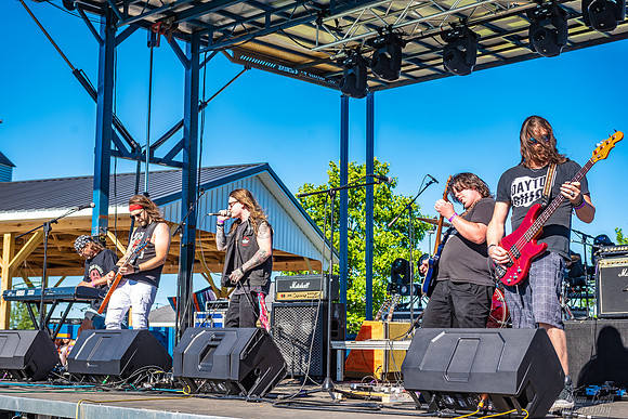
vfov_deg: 26.0
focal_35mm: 52
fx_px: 907
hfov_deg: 38.2
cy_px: 210
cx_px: 314
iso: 100
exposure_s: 1/250
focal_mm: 52
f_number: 5.6
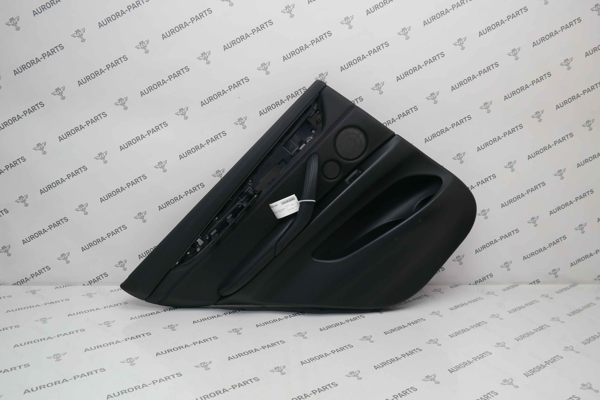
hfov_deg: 67.4
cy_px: 200
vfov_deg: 47.9
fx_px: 450
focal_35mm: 27
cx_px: 300
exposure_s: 1/40
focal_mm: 18
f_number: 6.3
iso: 200
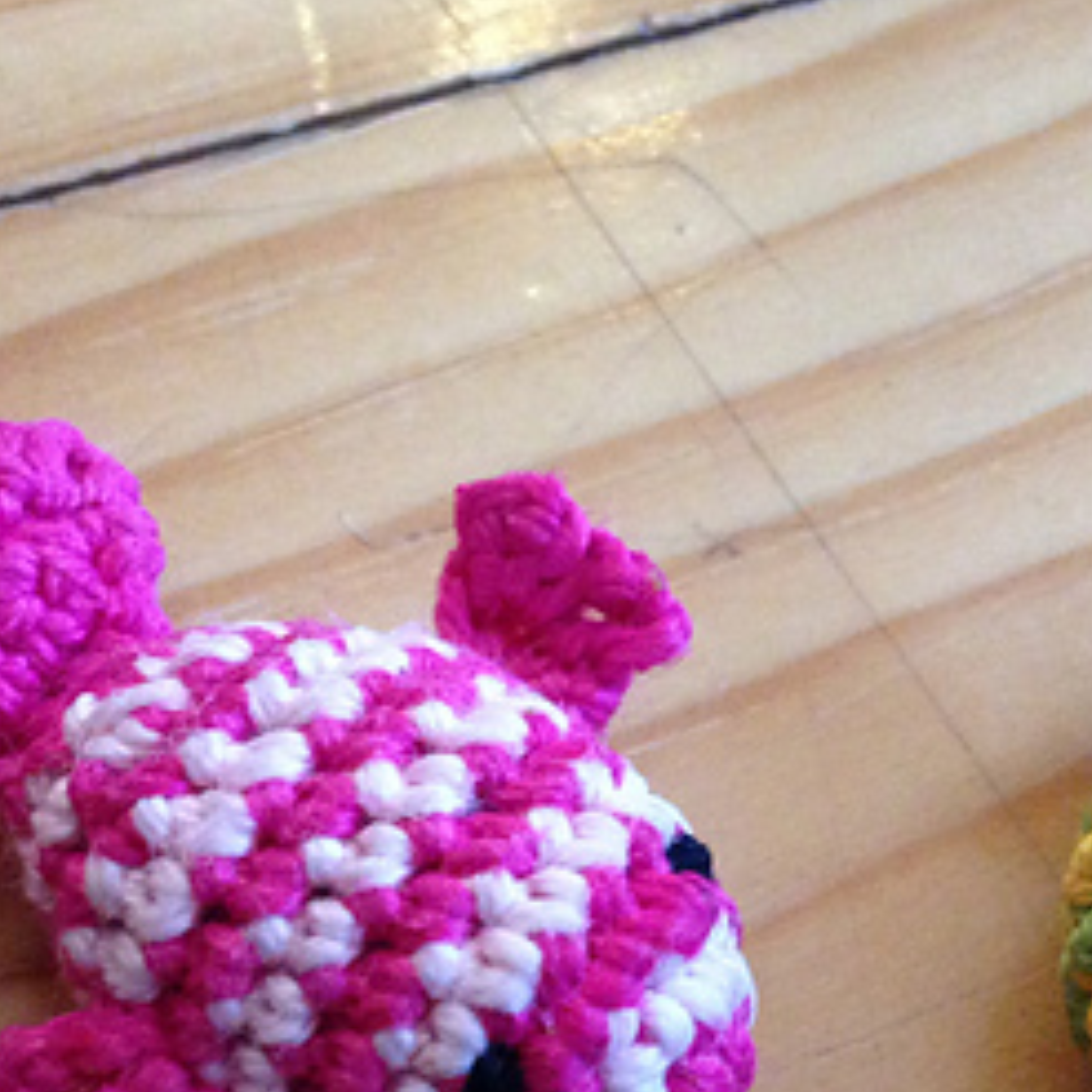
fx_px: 2712
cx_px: 582
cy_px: 990
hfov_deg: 22.8
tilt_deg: -62.2
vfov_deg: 22.2
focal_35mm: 76
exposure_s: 1/17
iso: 400
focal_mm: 4.12
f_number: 2.4
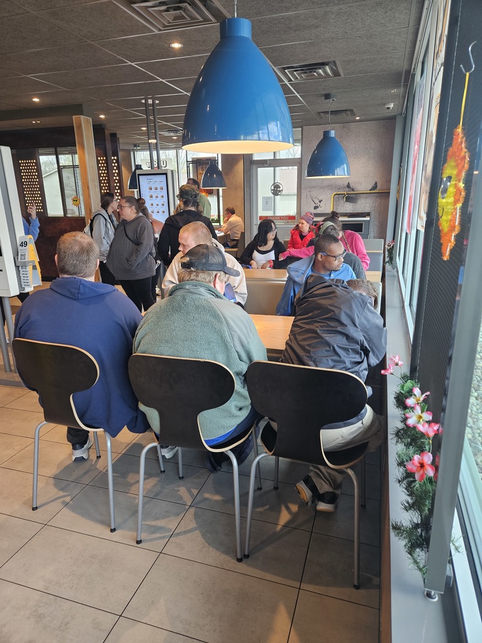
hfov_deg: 58.9
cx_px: 241
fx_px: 427
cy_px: 322
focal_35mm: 23
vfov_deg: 73.9
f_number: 1.8
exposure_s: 1/120
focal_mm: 5.4
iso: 125
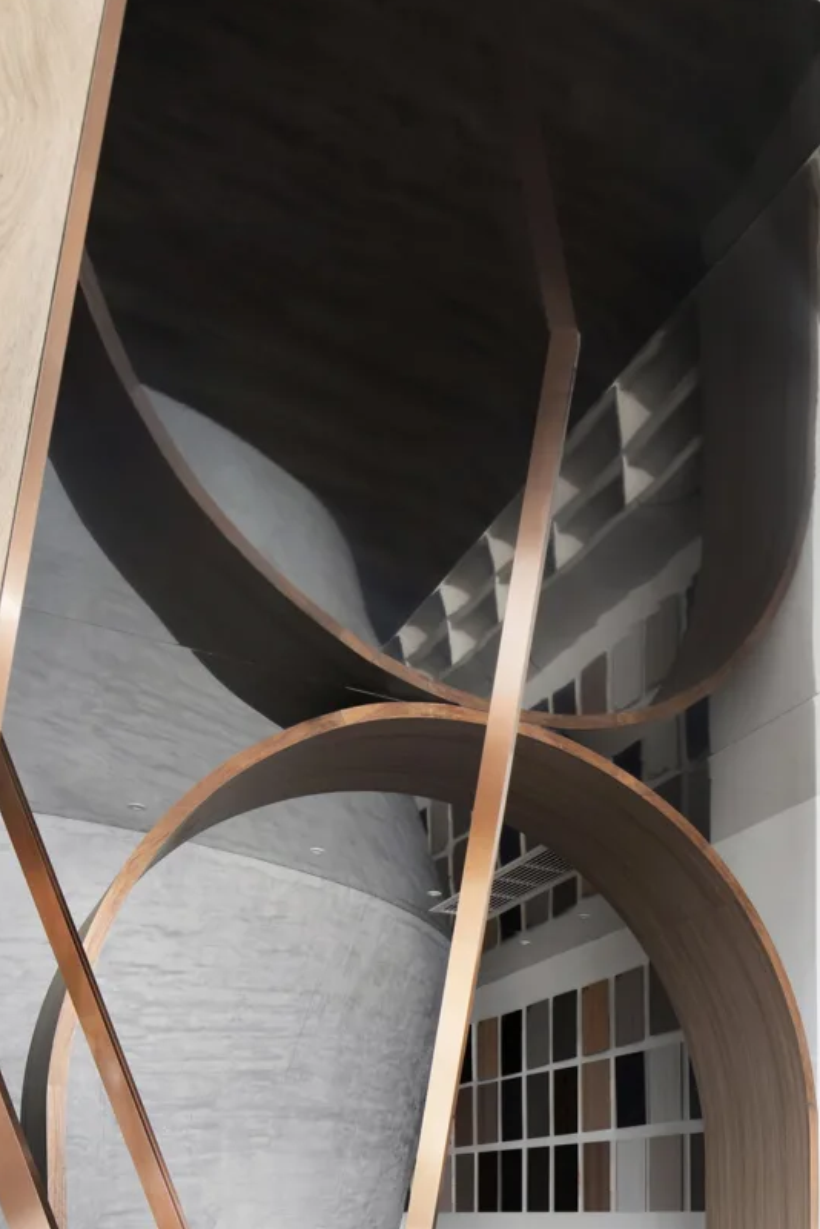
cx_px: 719
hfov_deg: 36.8
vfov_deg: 55.3
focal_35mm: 34
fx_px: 1161
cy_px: 751
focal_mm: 17
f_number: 9
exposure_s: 2.5
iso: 100
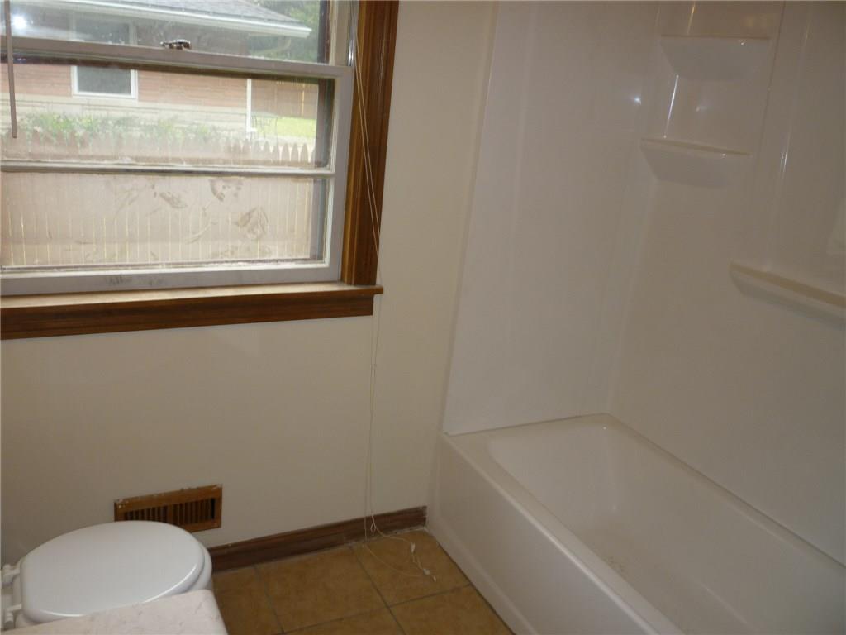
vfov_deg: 48.2
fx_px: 709
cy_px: 318
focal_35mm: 29
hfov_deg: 61.7
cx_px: 423
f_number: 3.3
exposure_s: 1/30
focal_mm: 5.2
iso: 100
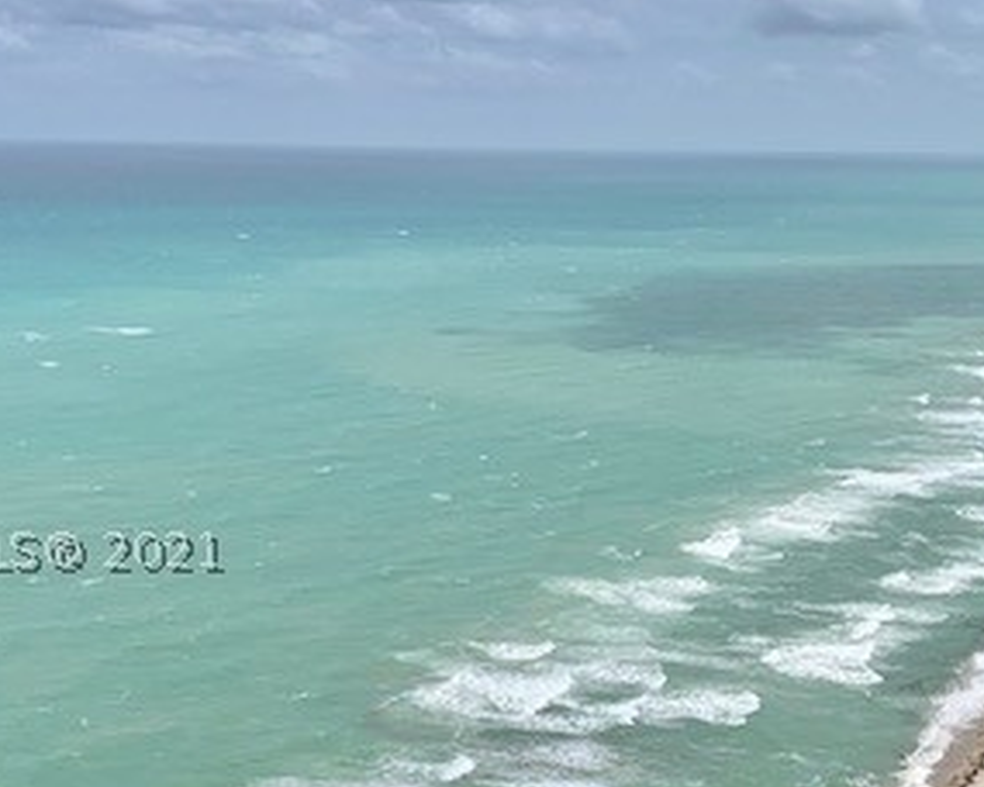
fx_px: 1660
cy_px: 549
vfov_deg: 26.5
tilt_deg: -13.0
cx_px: 532
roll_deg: -1.2
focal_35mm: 57
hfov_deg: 33.0
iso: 25
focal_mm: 4.25
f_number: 1.8
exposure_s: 1/5714
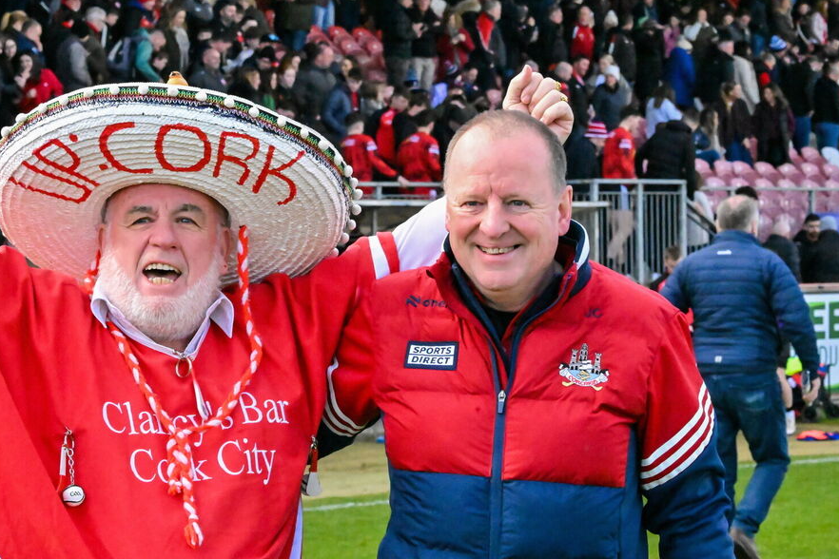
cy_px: 270
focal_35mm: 136
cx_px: 277
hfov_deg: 15.1
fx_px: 3169
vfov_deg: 10.1
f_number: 20
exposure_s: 1/2000
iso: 25600
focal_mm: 100
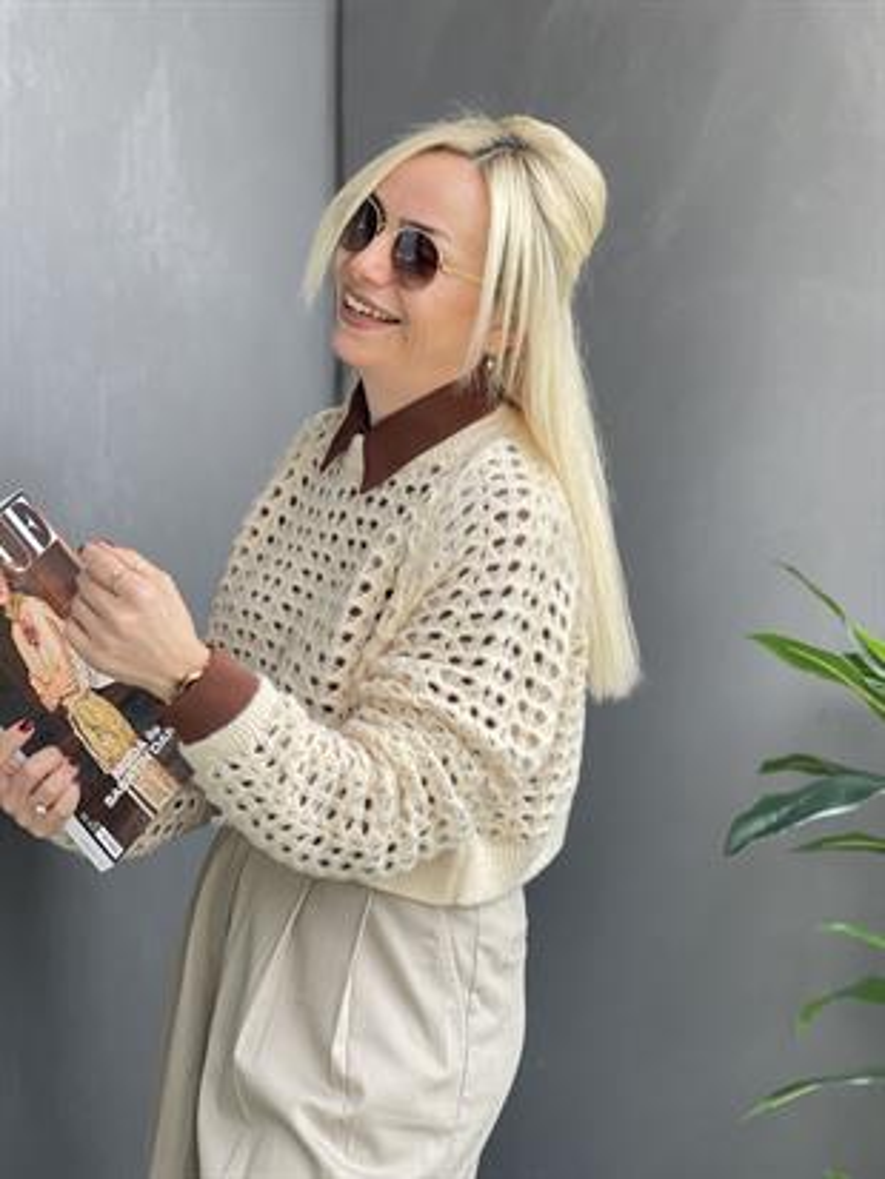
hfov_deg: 22.9
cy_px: 590
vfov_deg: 30.3
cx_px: 442
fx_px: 2181
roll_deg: -0.7
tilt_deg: -1.6
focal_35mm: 64
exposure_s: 1/121
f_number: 2.2
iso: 40
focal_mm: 7.5
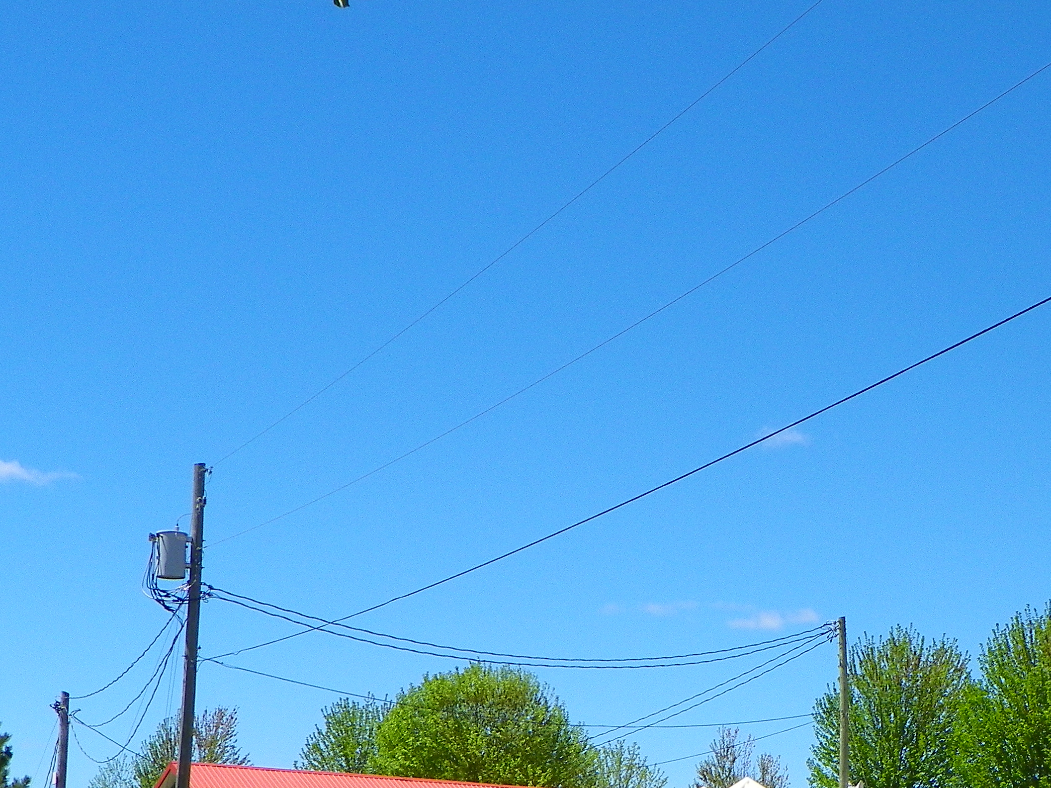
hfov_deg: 27.0
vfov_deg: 20.1
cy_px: 778
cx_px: 784
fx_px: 2155
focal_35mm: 71
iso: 64
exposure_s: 1/400
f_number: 5
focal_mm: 6.2
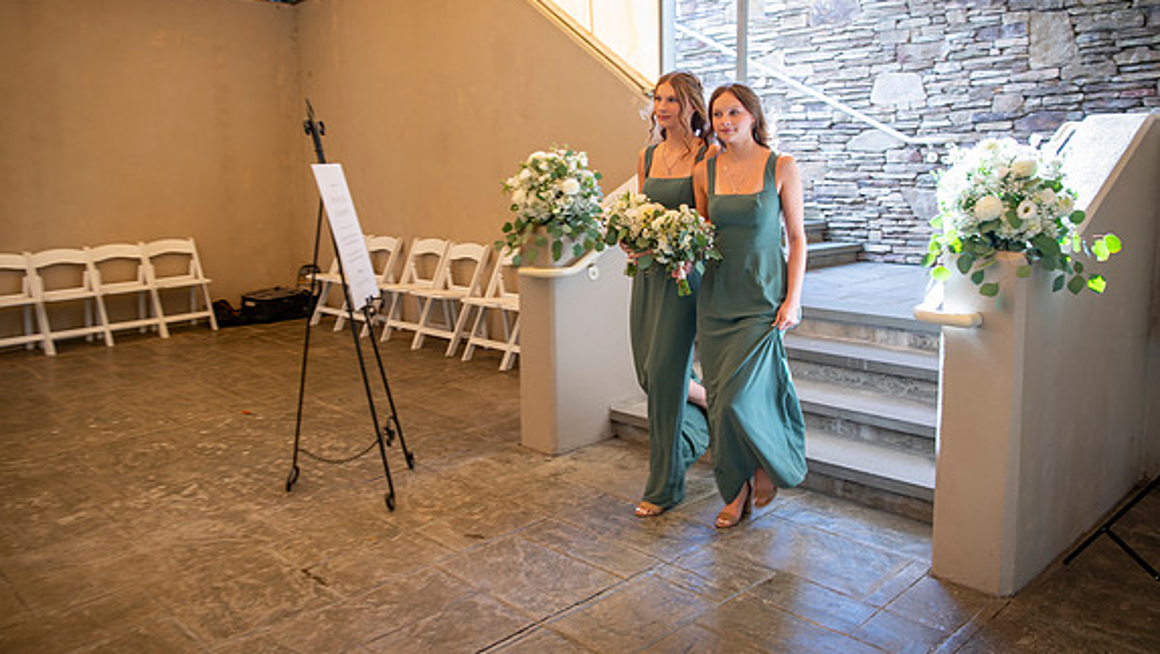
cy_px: 283
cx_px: 583
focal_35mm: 31
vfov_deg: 37.8
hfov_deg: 62.6
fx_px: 954
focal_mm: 29
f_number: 4
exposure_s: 1/100
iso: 200
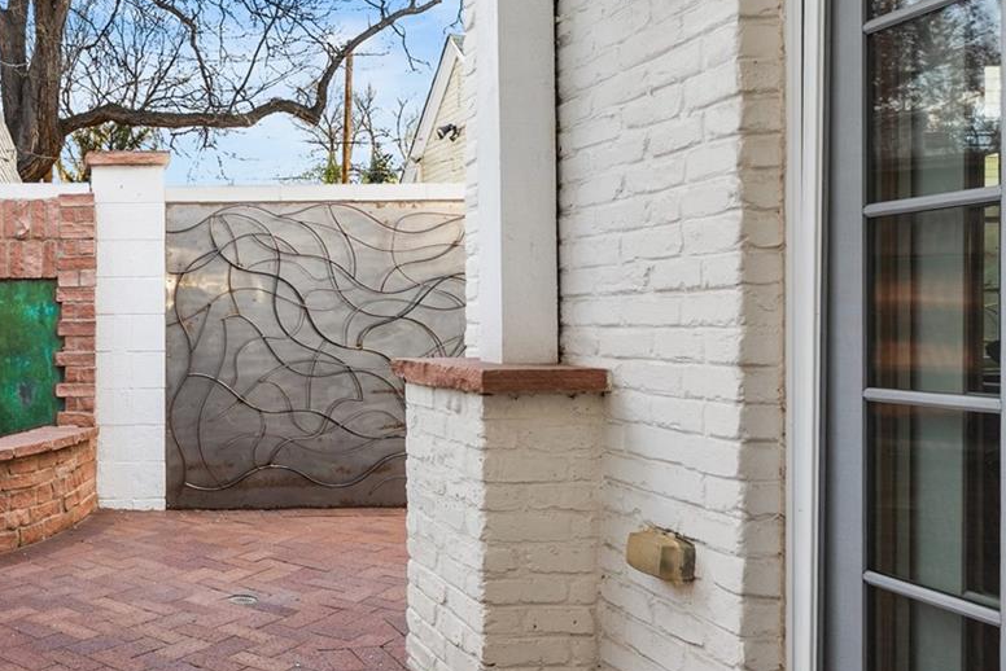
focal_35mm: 33
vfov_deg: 40.0
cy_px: 302
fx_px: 922
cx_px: 93
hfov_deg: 50.5
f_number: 8
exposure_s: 1/5
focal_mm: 16
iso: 200
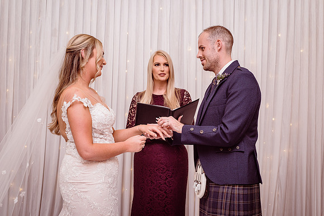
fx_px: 450
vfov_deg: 27.0
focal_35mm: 50
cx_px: 162
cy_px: 108
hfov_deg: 39.6
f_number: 5.6
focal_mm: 50
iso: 400
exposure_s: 1/100
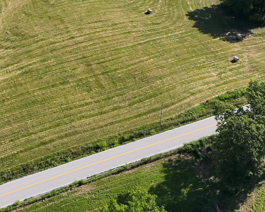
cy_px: 23
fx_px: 369
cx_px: 83
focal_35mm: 47
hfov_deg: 39.0
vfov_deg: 30.7
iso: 180
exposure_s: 1/3200
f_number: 1.7
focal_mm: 6.72
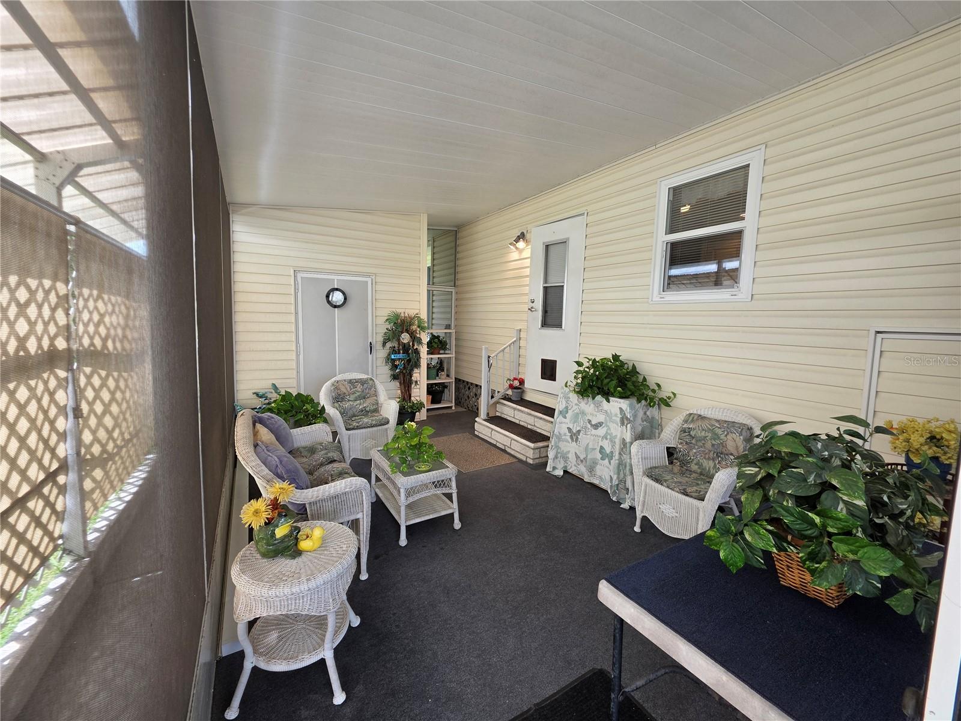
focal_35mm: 13
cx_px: 480
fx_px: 361
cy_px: 360
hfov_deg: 106.2
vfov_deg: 89.9
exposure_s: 1/120
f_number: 1.9
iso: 40
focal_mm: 2.2
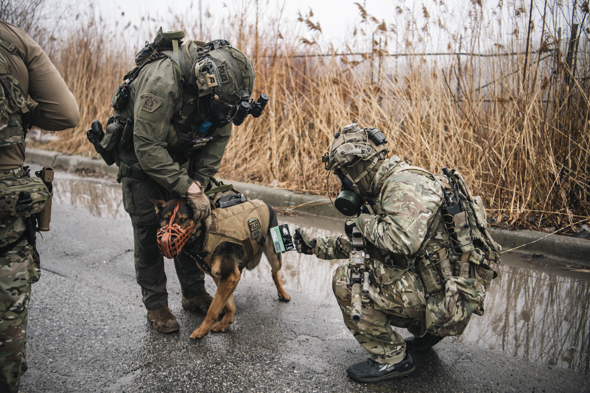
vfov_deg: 36.9
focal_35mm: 36
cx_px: 295
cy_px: 196
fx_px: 590
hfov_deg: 53.1
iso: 200
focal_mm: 36
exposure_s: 1/250
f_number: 2.8
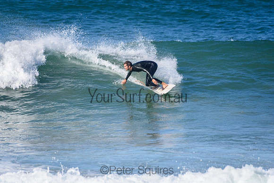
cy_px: 92
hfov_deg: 2.7
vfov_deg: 1.8
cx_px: 137
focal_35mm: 750
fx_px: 5710
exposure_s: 1/4000
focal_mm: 500
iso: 720
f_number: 5.6
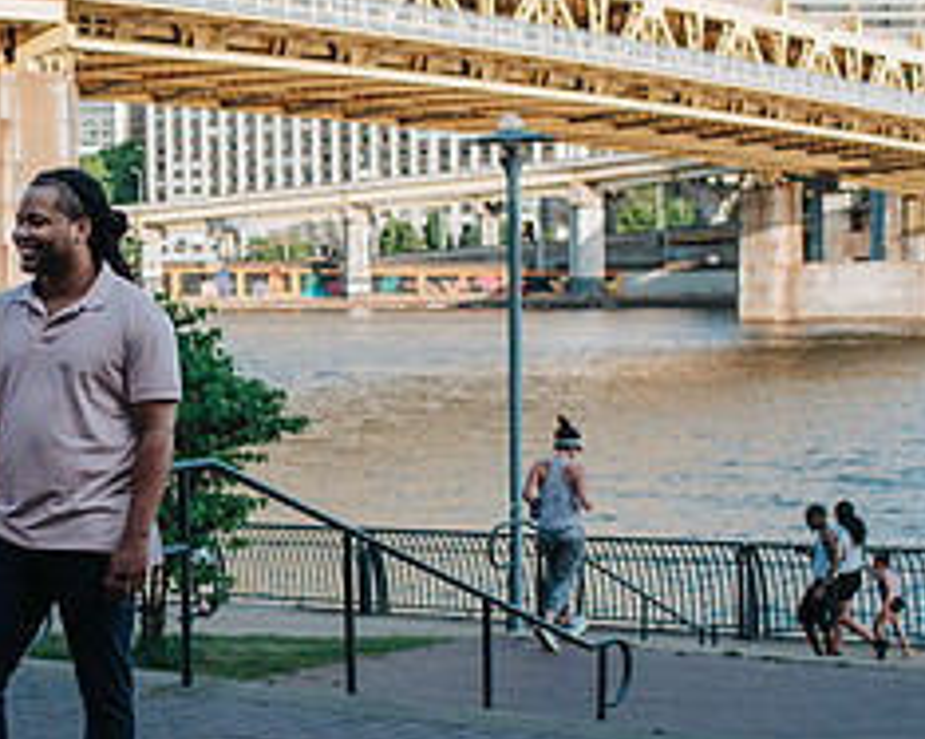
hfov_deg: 20.2
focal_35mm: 91
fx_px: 2490
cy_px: 467
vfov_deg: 16.9
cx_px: -51
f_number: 3.2
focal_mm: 35
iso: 100
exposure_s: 1/500
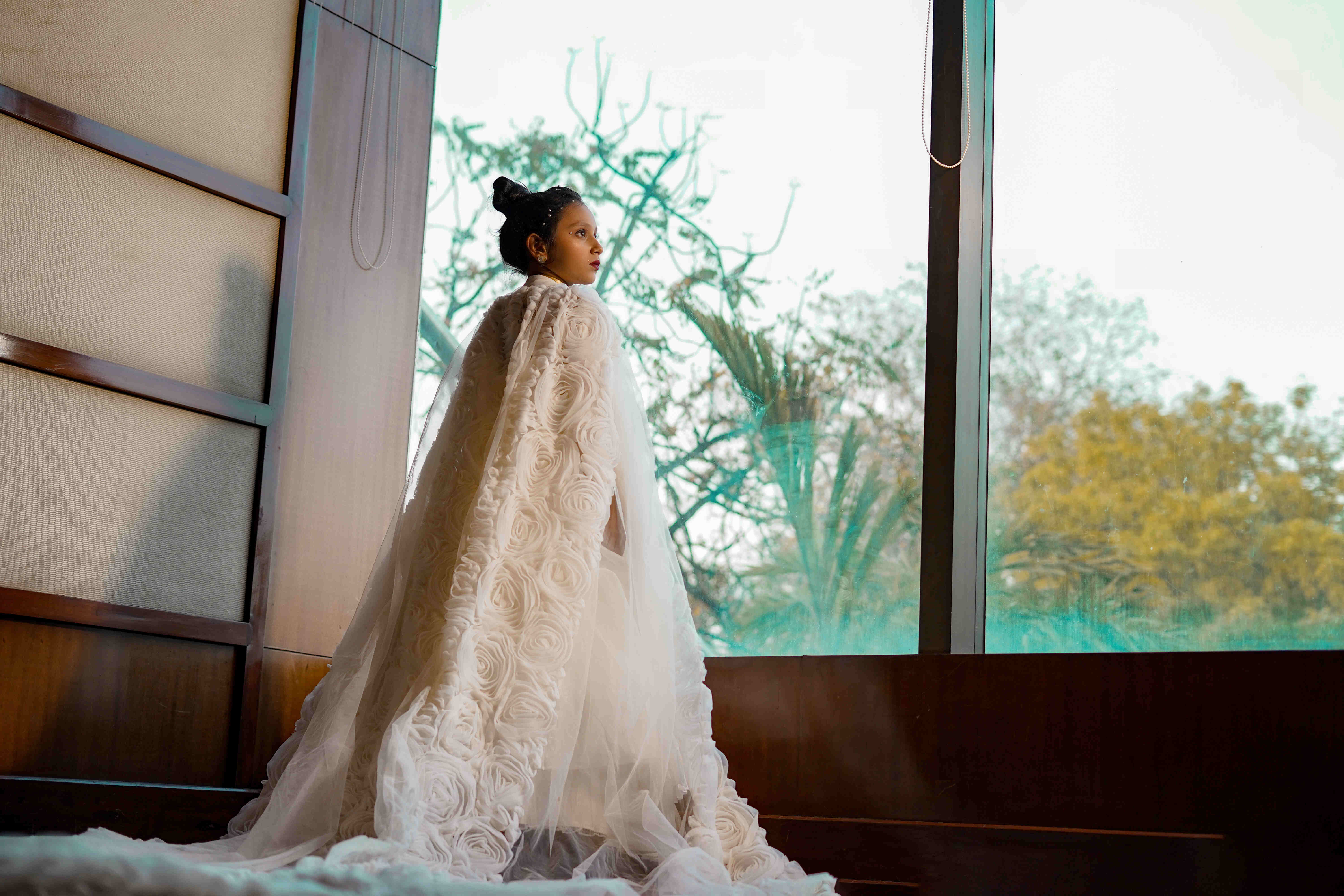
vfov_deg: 27.0
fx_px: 1867
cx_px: 672
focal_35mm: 50
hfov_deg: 39.6
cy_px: 448
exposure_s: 1/250
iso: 800
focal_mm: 50
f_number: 2.8
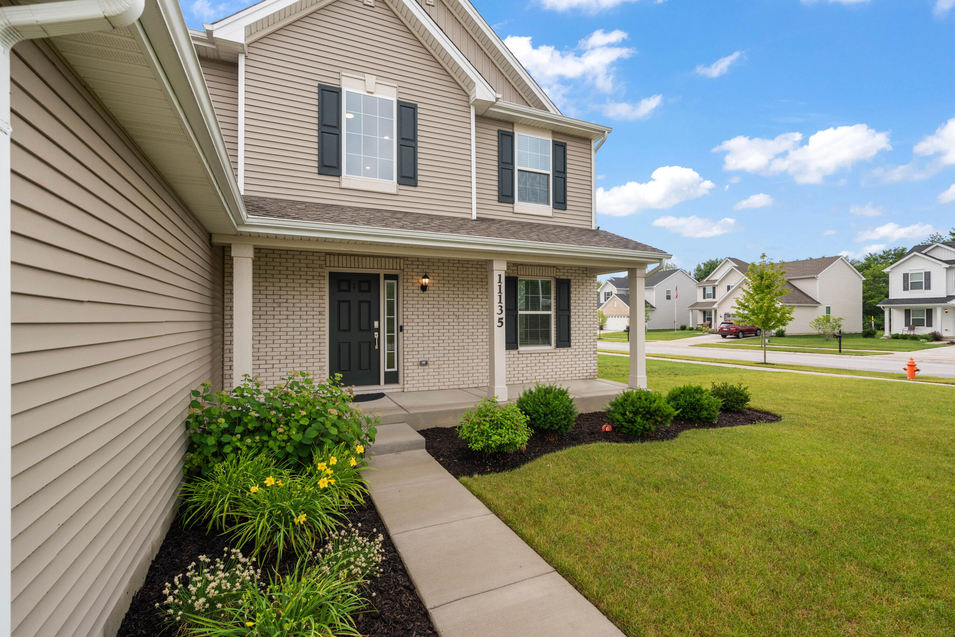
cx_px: 478
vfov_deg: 73.7
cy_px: 318
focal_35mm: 16
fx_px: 424
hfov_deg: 96.7
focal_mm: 16
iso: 640
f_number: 8
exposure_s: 1/400
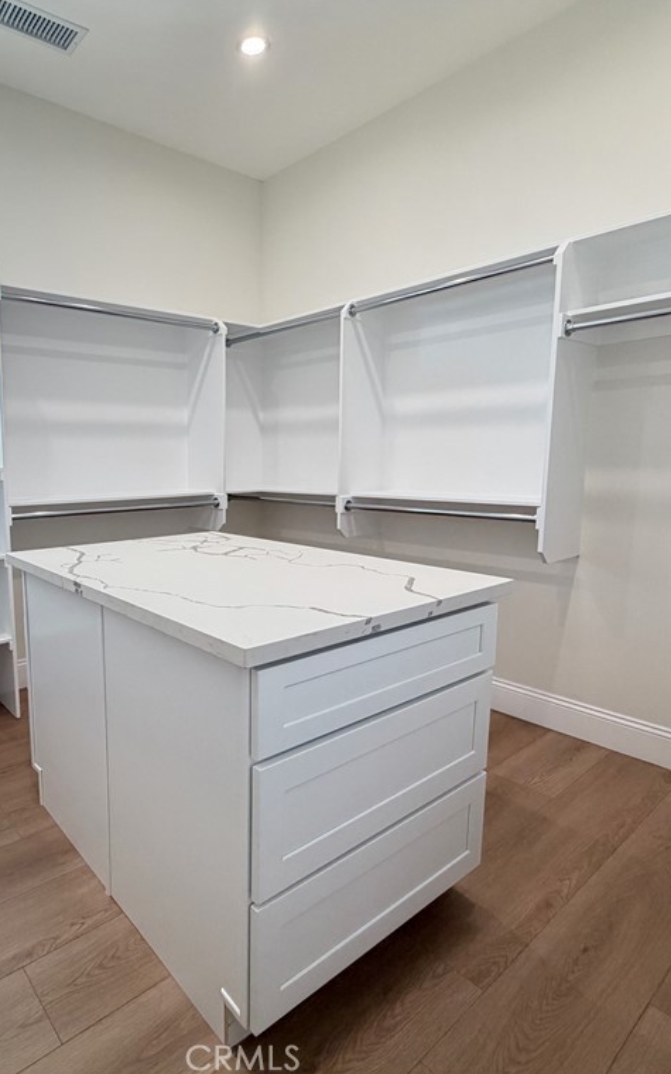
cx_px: 196
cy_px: 536
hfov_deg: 57.6
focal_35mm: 20
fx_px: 585
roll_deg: +1.2
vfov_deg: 85.1
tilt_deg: -8.0
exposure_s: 1/120
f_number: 2.2
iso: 320
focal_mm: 2.22
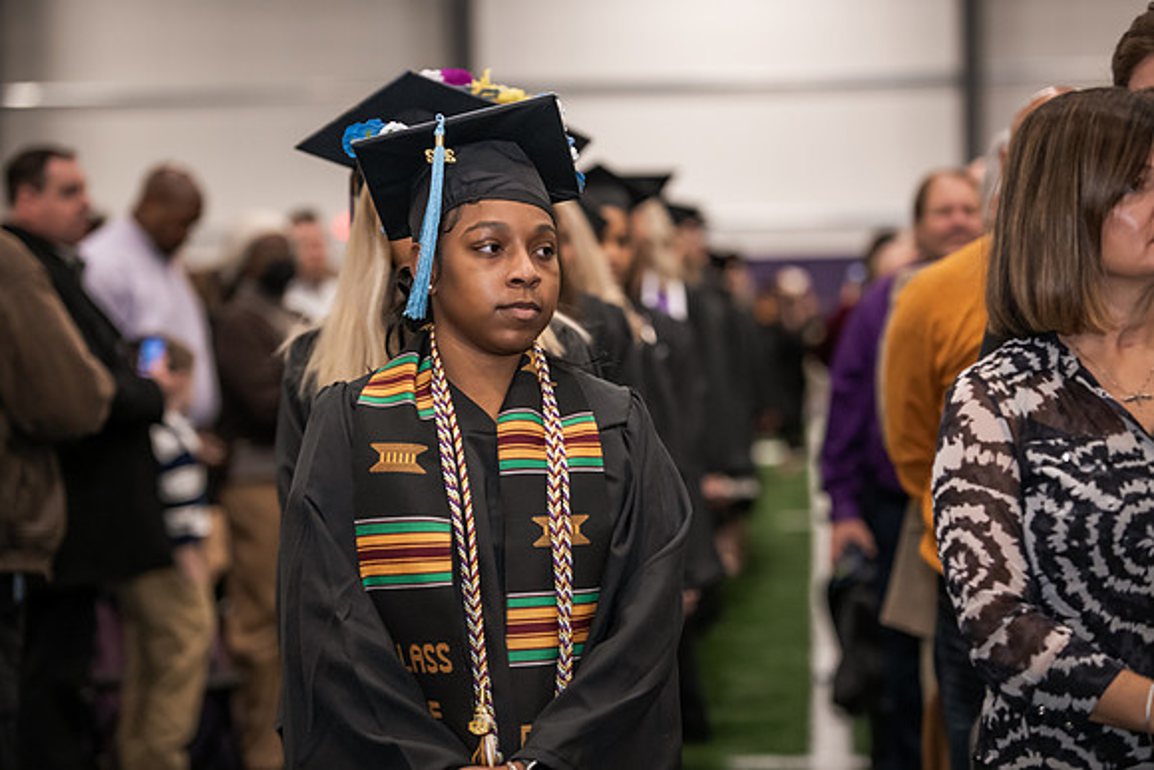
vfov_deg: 11.8
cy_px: 385
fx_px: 3719
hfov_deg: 17.6
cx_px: 577
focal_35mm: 116
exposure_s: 1/200
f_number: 3.2
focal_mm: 116
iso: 2000
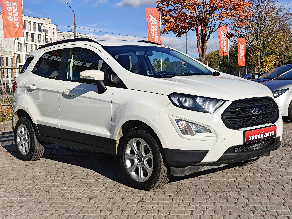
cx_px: 146
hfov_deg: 40.4
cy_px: 110
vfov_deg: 30.9
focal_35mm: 47
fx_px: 396
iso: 64
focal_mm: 7.08
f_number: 2
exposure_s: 1/3040
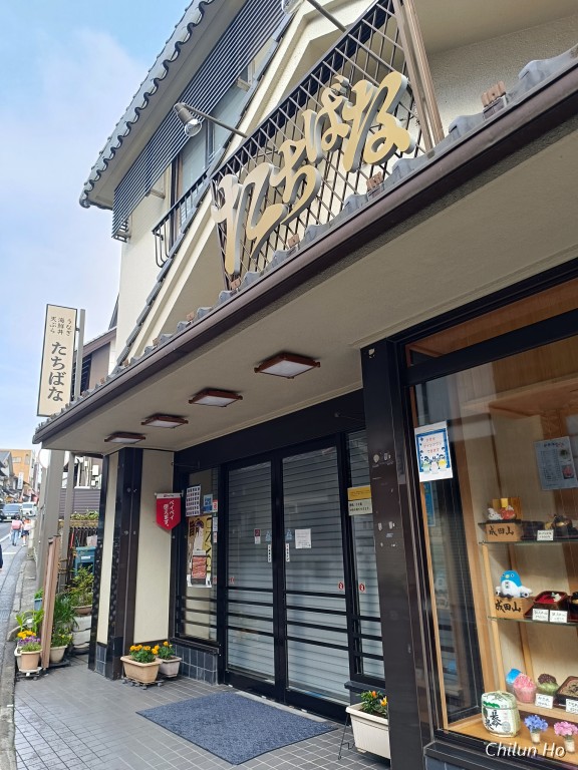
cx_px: 289
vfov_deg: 71.6
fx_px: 534
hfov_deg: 56.8
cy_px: 385
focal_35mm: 24
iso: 72
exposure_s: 1/100
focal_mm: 6.14
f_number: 1.65
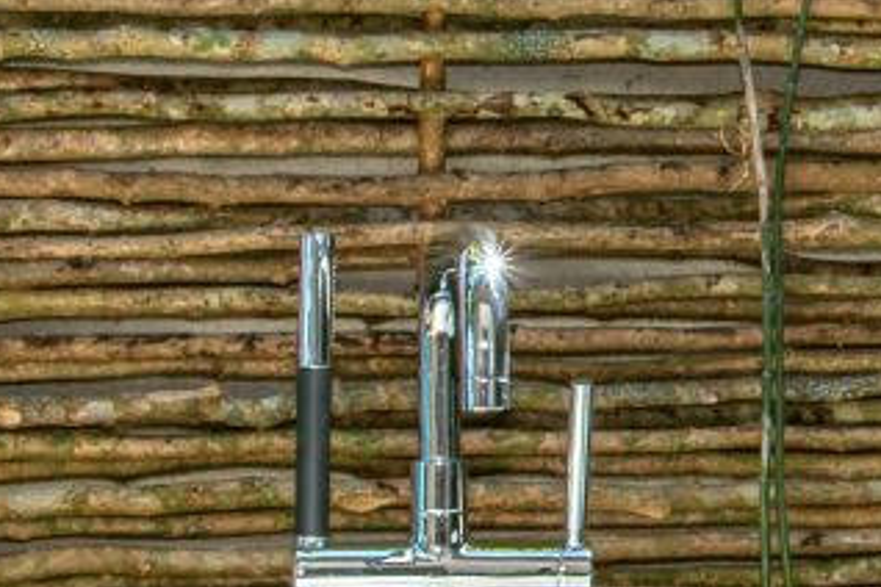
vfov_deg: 8.8
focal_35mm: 156
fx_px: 3817
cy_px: 302
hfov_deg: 13.0
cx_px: 851
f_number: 11
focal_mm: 31
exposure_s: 1/60
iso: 100
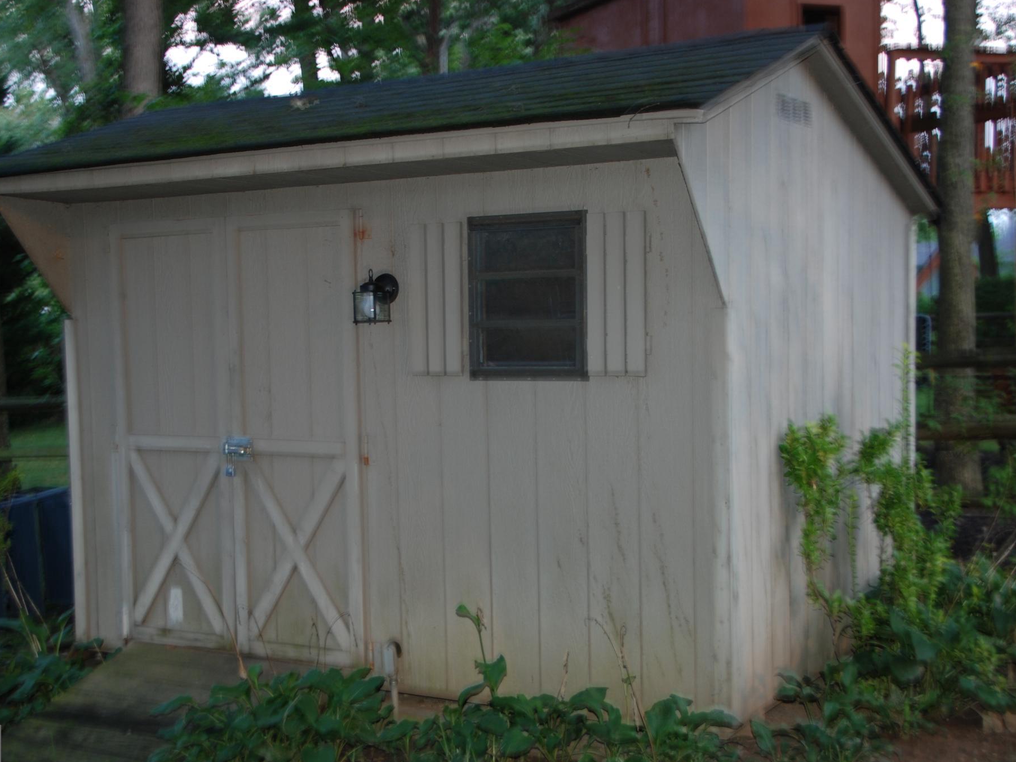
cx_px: 453
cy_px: 380
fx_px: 1396
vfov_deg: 30.6
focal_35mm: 48
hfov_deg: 39.9
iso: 200
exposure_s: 1
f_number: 4.2
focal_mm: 29
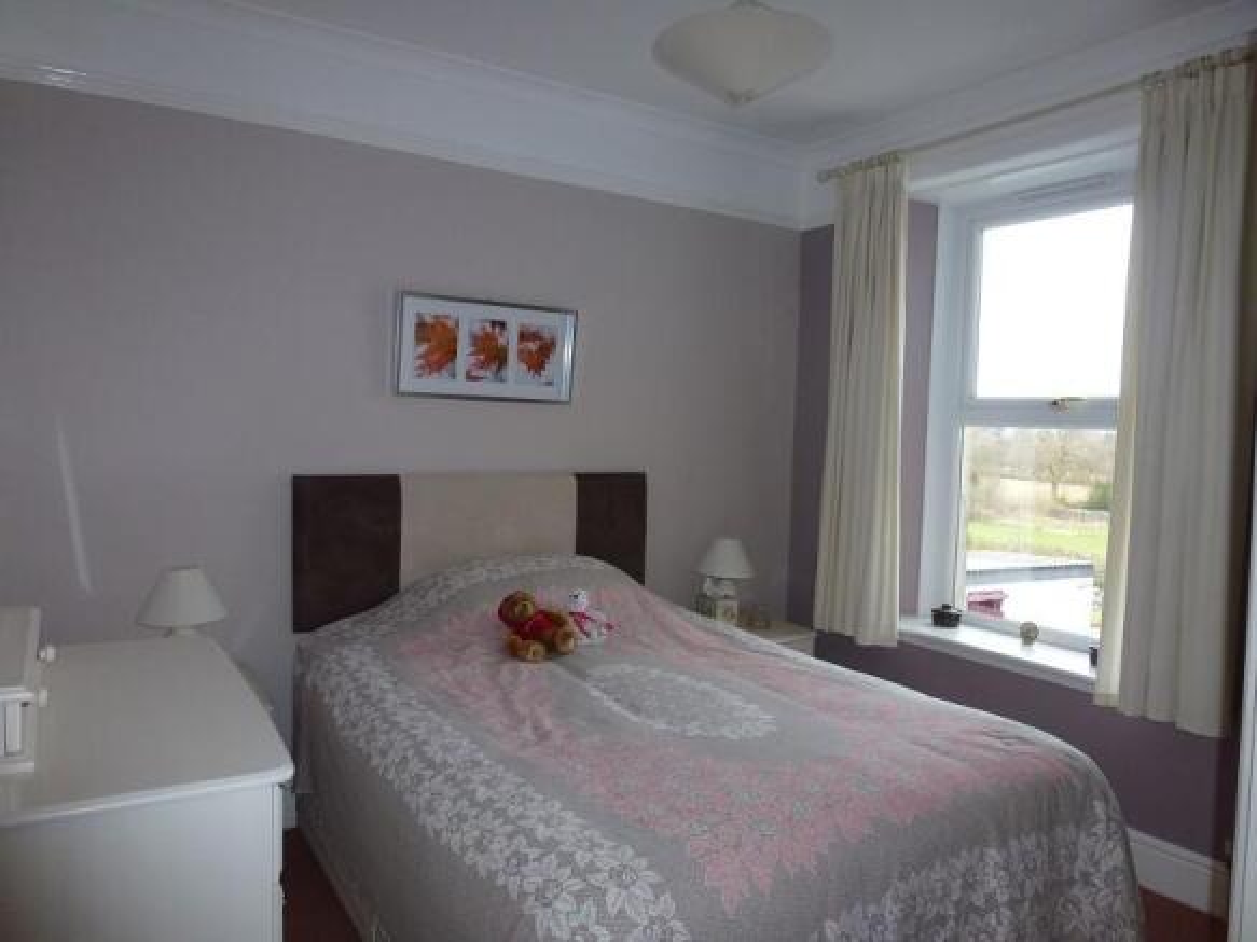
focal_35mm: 24
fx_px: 871
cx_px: 628
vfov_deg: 56.8
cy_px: 471
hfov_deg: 71.6
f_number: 3.3
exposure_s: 1/60
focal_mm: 4.3
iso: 160
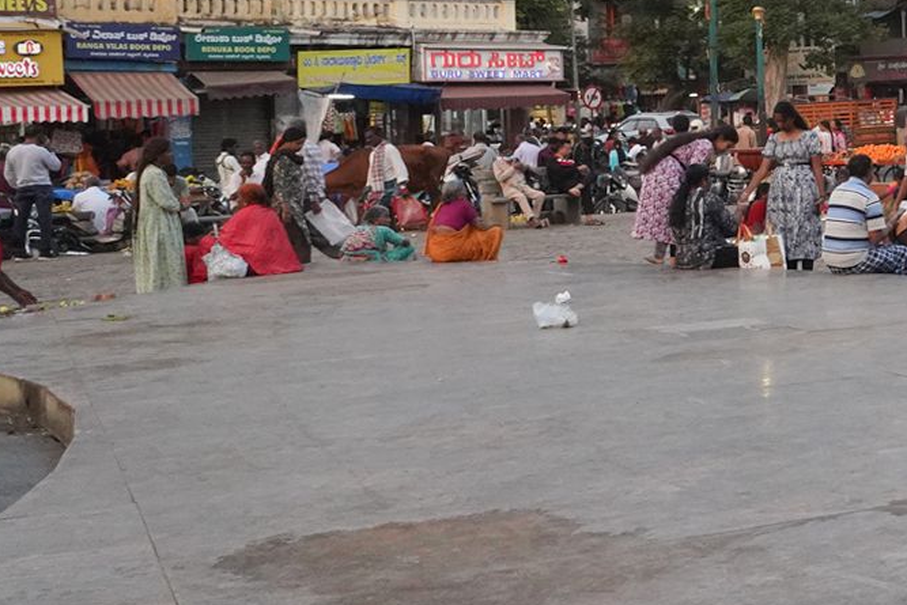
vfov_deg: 18.7
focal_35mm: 72
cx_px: 1300
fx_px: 1814
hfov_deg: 23.4
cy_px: 114
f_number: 20
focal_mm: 24
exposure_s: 1/80
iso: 3200
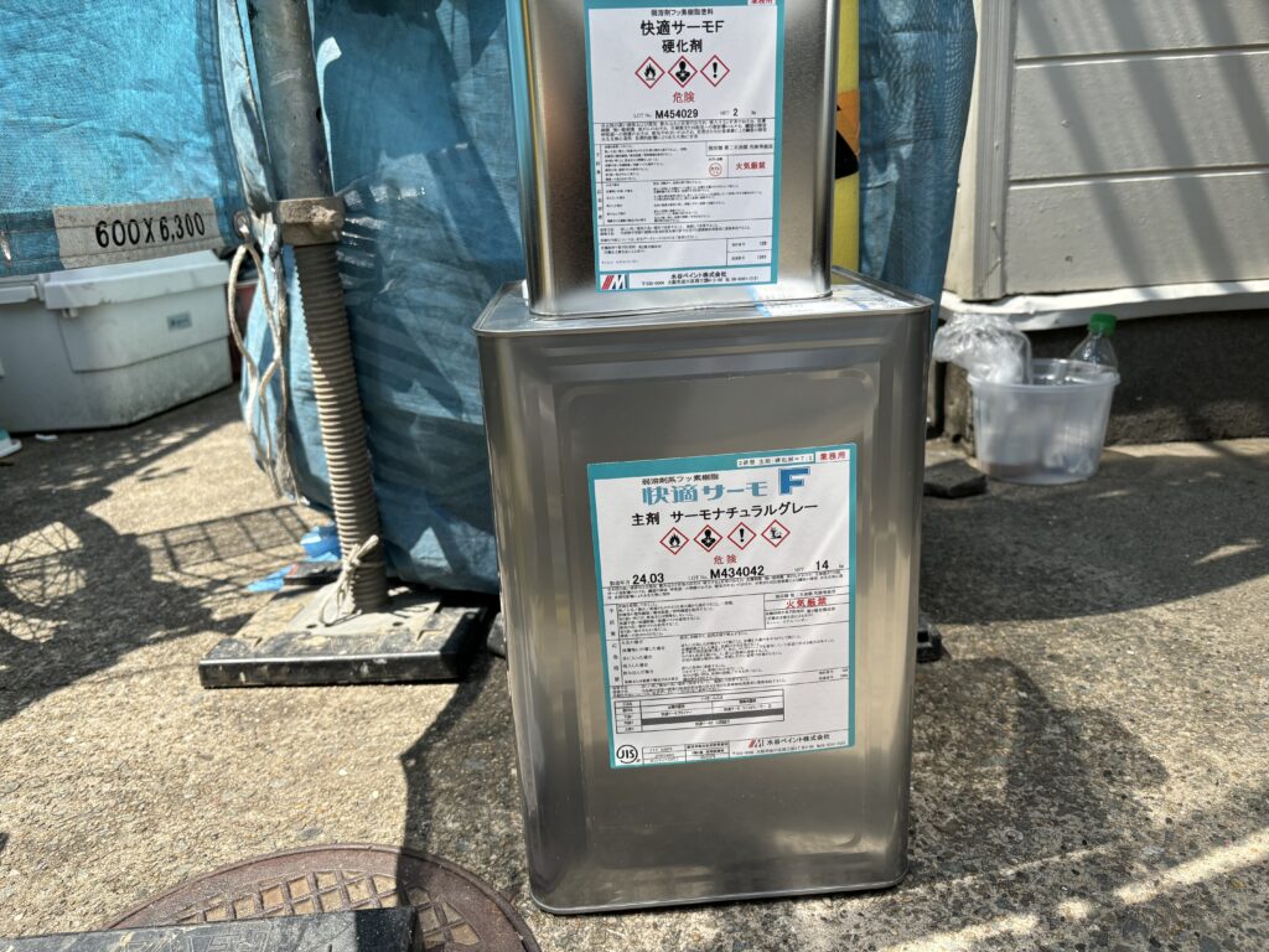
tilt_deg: -16.0
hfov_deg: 67.3
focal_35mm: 26
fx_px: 953
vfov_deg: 53.1
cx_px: 634
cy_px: 476
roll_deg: +3.4
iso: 50
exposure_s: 1/1248
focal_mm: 5.96
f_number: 1.6
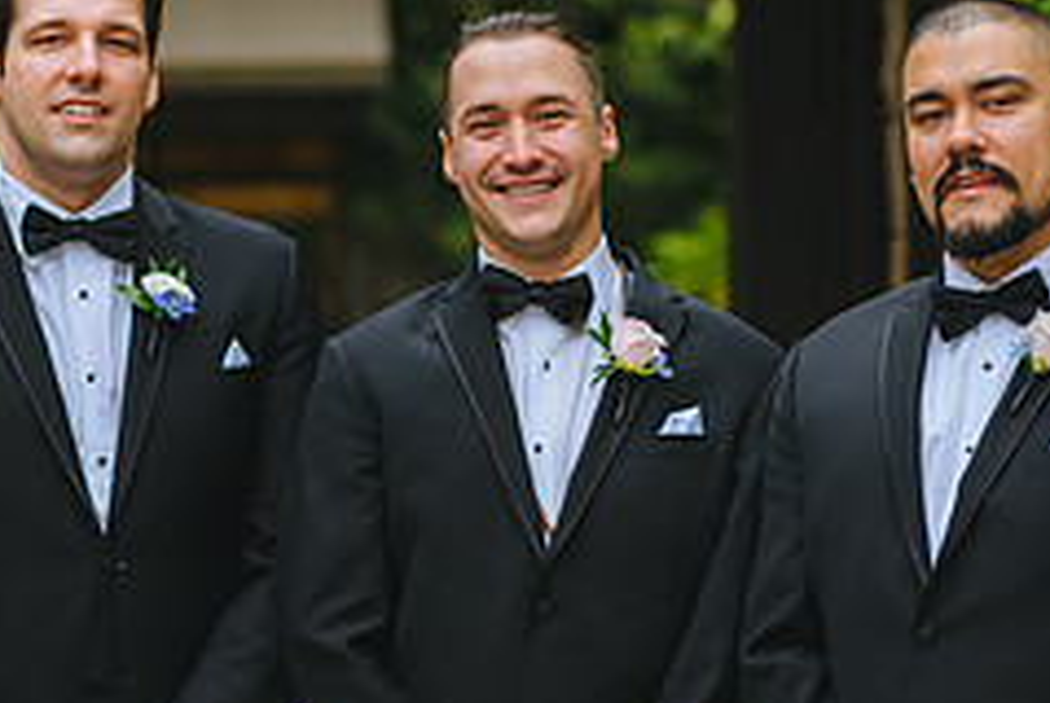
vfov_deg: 6.7
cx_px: 356
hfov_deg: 10.0
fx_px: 6016
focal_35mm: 206
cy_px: 494
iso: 400
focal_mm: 85
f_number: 2.8
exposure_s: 1/800
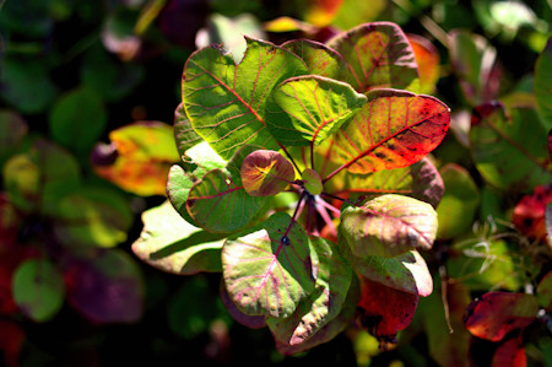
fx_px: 804
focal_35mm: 52
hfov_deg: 37.9
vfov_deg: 25.7
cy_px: 184
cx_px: 276
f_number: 2
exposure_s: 1/3200
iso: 200
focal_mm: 35
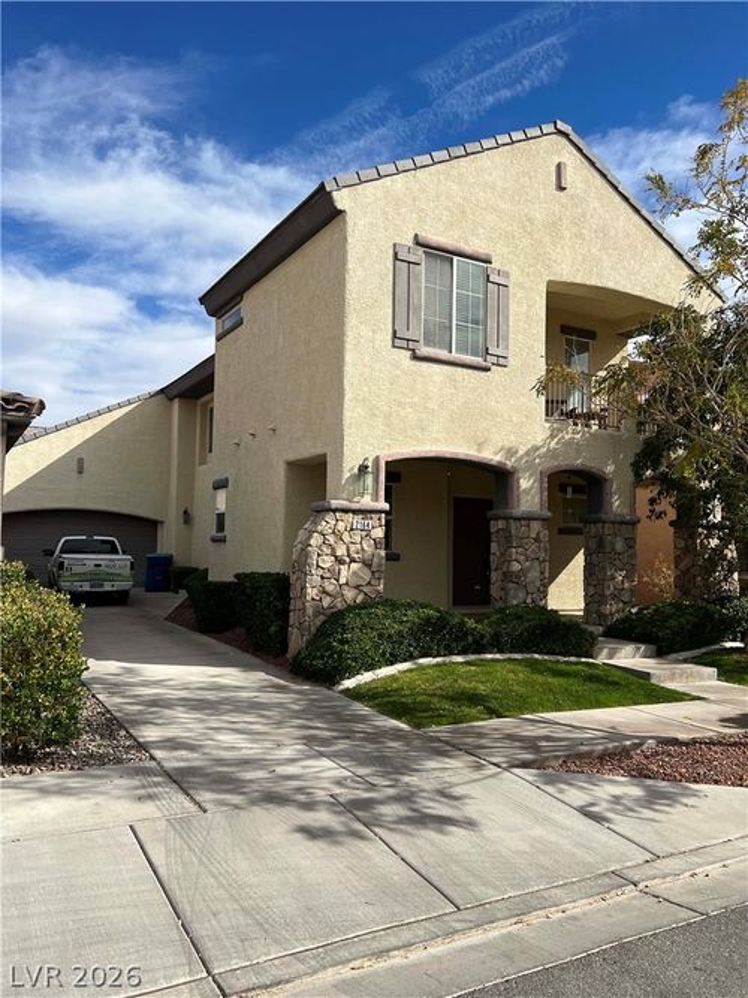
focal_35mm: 26
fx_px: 749
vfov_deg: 67.3
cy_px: 499
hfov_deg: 53.0
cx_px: 374
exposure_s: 1/5882
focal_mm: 5.7
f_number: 1.5
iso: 50
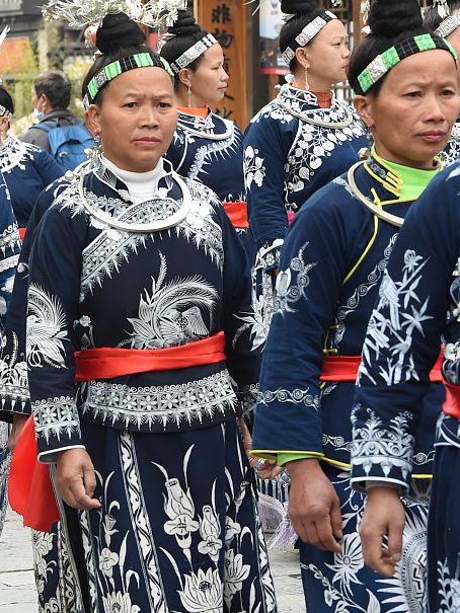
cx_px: -42
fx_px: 3206
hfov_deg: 8.1
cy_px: 294
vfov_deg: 10.9
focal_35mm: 181
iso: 1600
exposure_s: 1/400
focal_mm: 95
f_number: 10
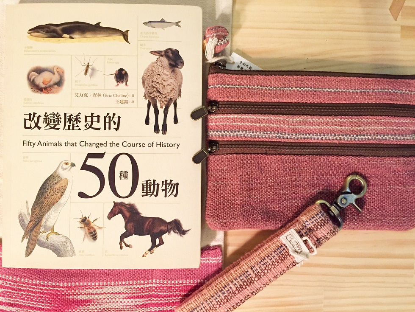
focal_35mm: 29
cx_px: 208
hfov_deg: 61.7
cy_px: 156
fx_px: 348
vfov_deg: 48.2
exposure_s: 1/17
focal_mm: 4.15
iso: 250
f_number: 2.2
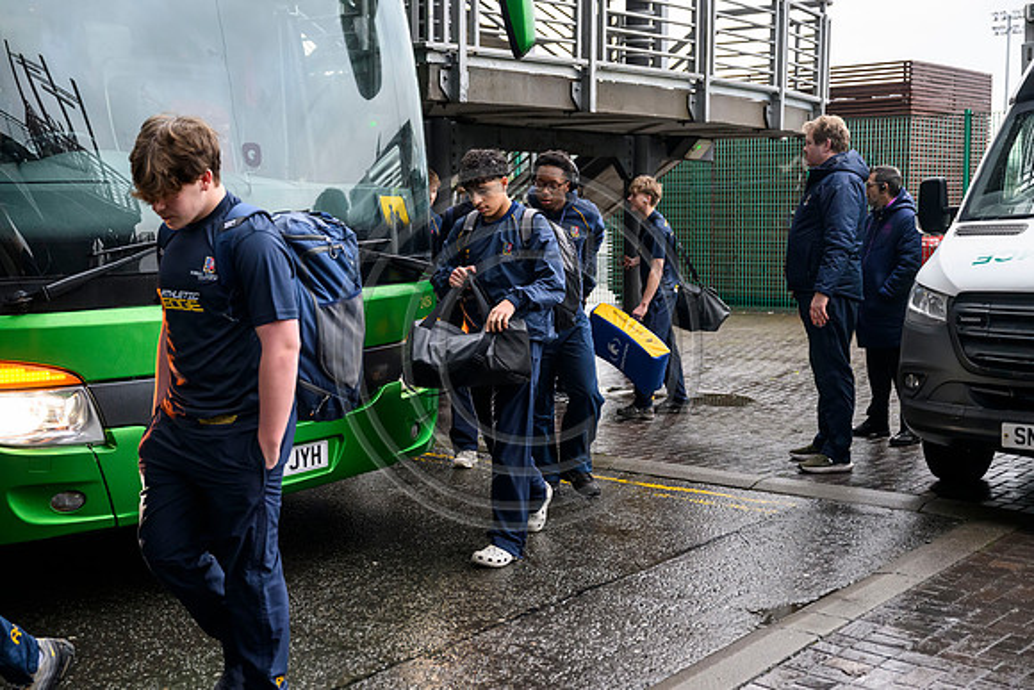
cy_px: 345
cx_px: 517
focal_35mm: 45
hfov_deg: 43.6
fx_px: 1293
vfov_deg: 29.9
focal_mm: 45
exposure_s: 1/800
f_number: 3.5
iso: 3200
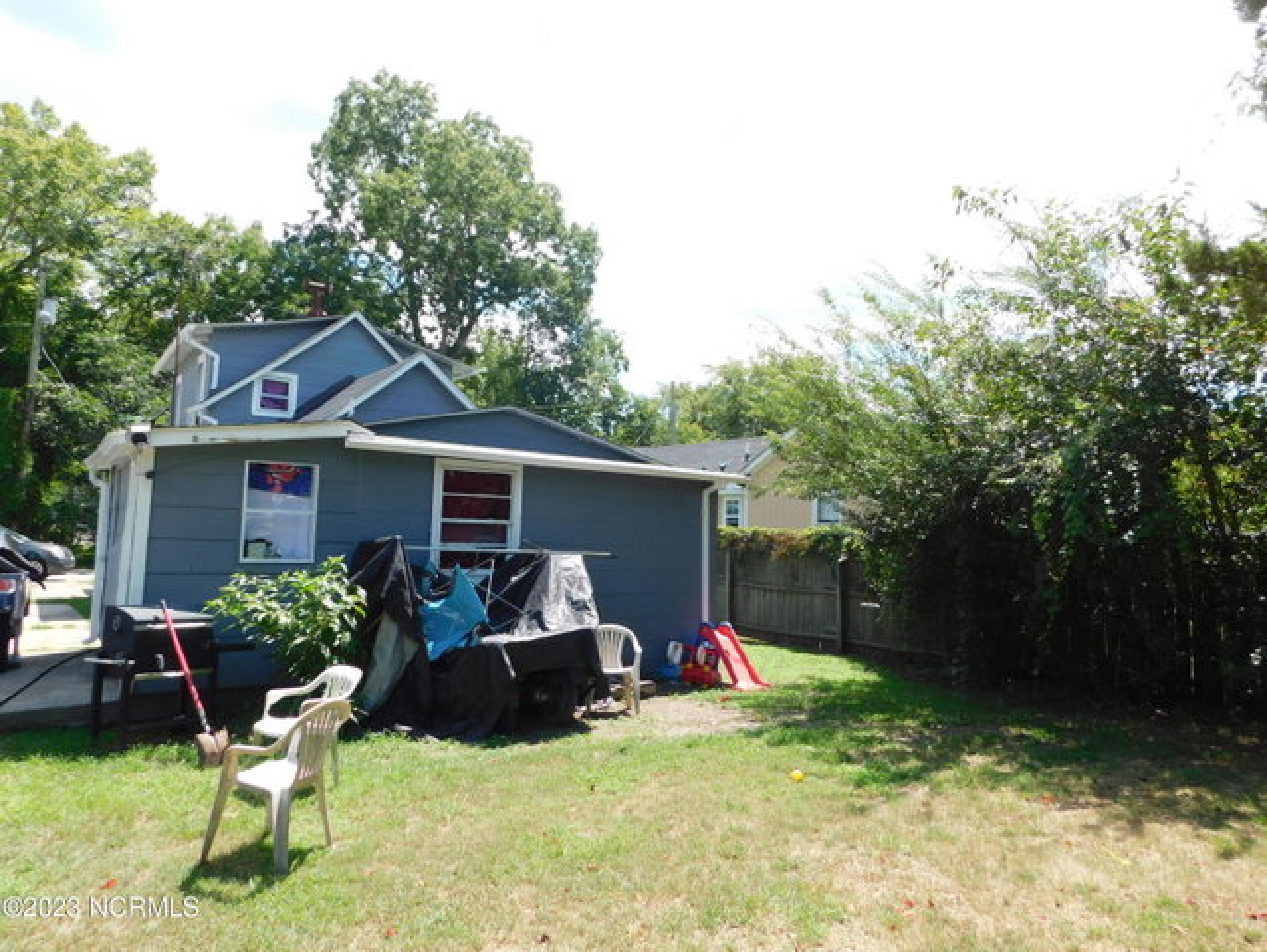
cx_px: 634
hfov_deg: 73.9
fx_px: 842
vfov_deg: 58.9
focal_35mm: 23
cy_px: 476
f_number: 3
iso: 125
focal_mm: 4
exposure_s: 1/640
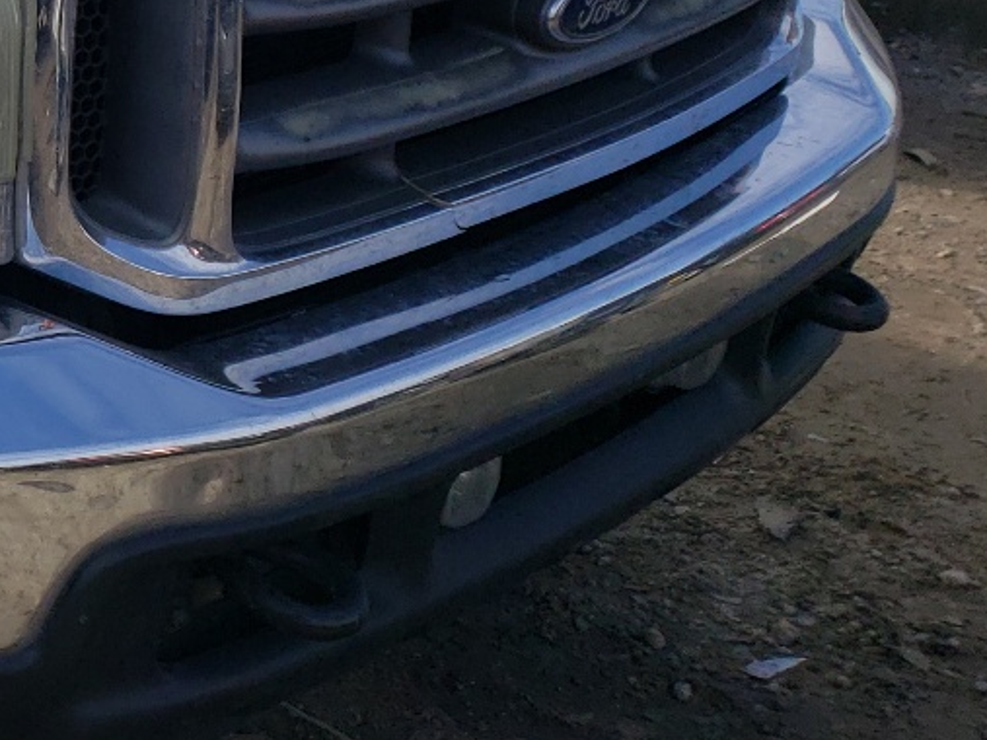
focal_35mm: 82
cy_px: -53
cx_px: -502
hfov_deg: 20.4
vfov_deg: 17.4
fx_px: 2337
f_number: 1.5
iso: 50
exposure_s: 1/2500
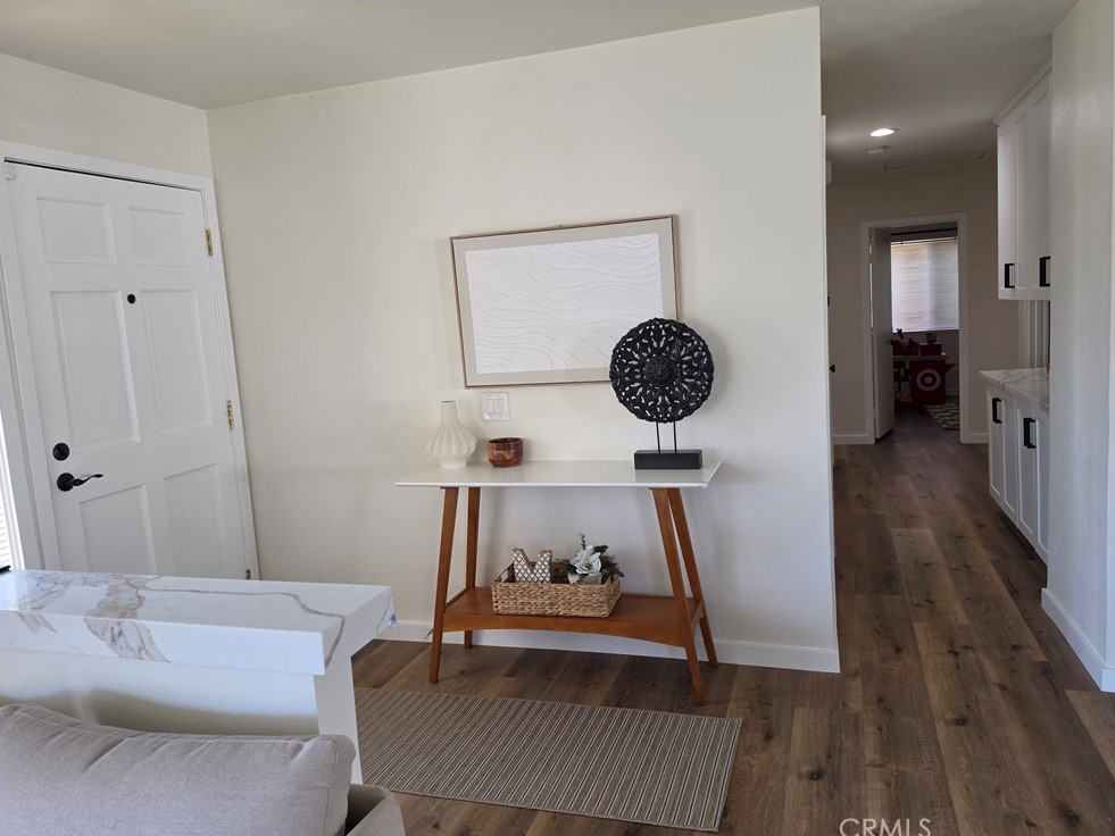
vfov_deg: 56.8
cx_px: 573
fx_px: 773
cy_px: 409
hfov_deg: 71.6
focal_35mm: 24
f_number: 1.4
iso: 100
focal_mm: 6.5
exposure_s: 1/120
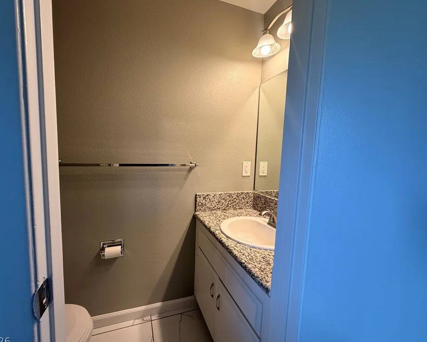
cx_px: 195
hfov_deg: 96.6
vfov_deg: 84.0
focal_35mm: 15
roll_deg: -1.6
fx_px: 190
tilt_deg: -4.1
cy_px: 173
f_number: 2.2
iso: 125
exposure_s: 1/120
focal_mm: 2.22
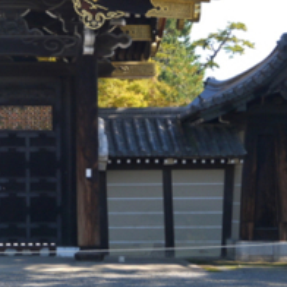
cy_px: 42
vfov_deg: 14.0
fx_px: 1163
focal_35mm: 124
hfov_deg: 13.8
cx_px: -28
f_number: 6.3
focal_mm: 25
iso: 160
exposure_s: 1/160
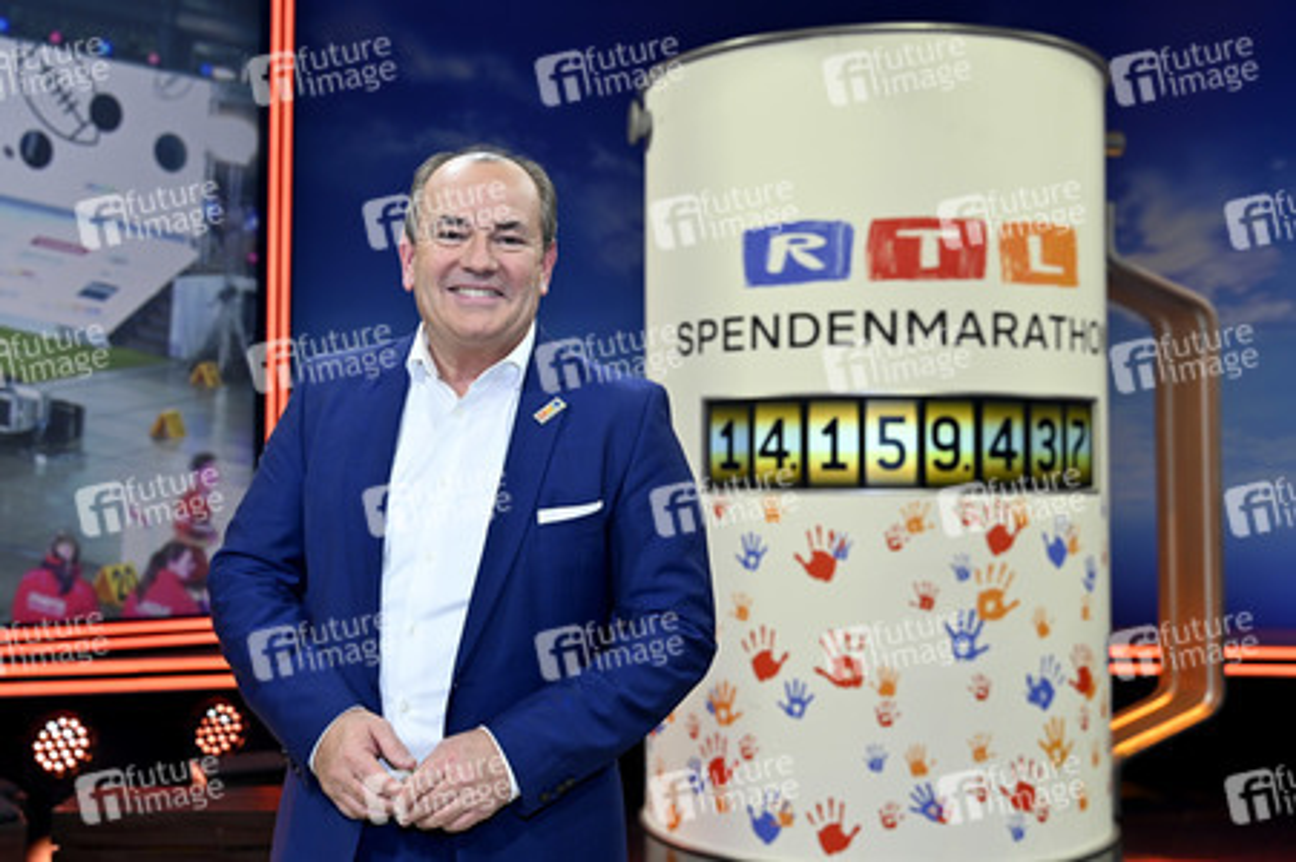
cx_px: 648
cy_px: 431
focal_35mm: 41
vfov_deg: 32.6
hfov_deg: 47.4
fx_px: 1475
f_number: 4
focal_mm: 41
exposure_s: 1/200
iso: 1000
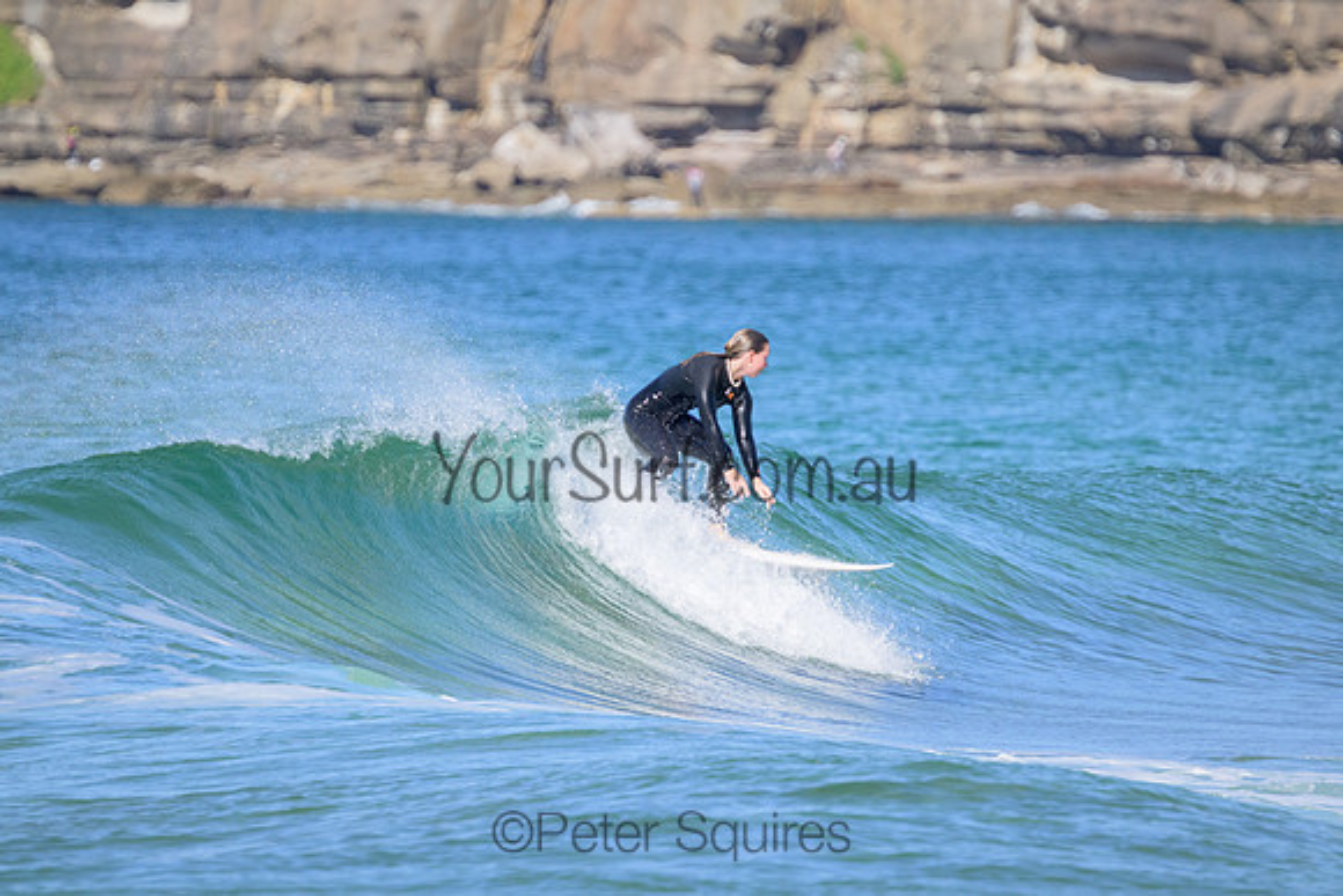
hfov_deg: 2.9
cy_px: 448
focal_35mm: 700
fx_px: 26119
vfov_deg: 2.0
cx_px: 672
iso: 1600
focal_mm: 700
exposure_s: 1/2000
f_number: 11
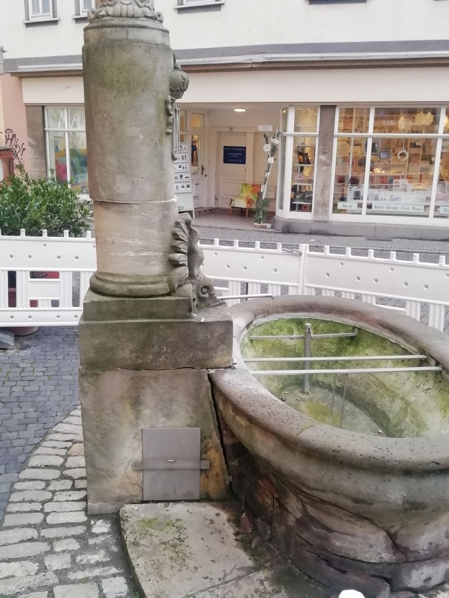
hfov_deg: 40.7
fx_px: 605
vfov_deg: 52.6
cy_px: 299
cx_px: 224
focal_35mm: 35
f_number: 2.2
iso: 200
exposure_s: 1/33.3
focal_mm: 3.21
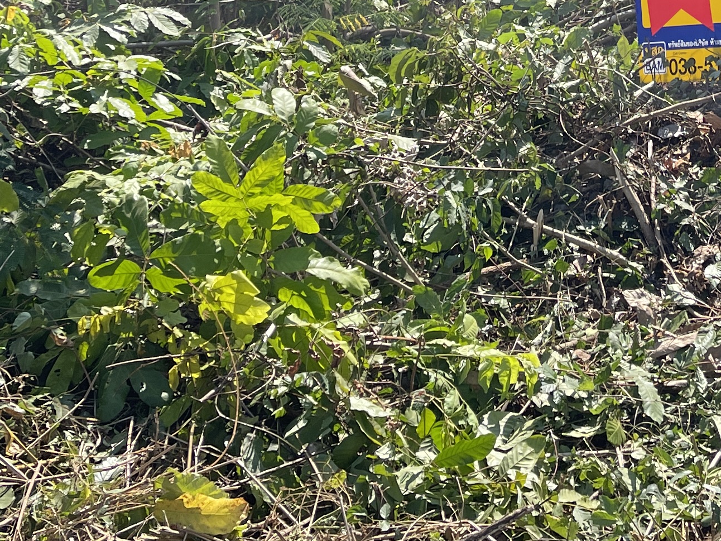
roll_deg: -0.2
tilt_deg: -5.6
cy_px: -187
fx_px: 1625
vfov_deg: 17.6
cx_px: 633
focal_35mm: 78
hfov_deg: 24.4
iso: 32
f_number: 1.6
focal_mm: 5.1
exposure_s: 1/1821
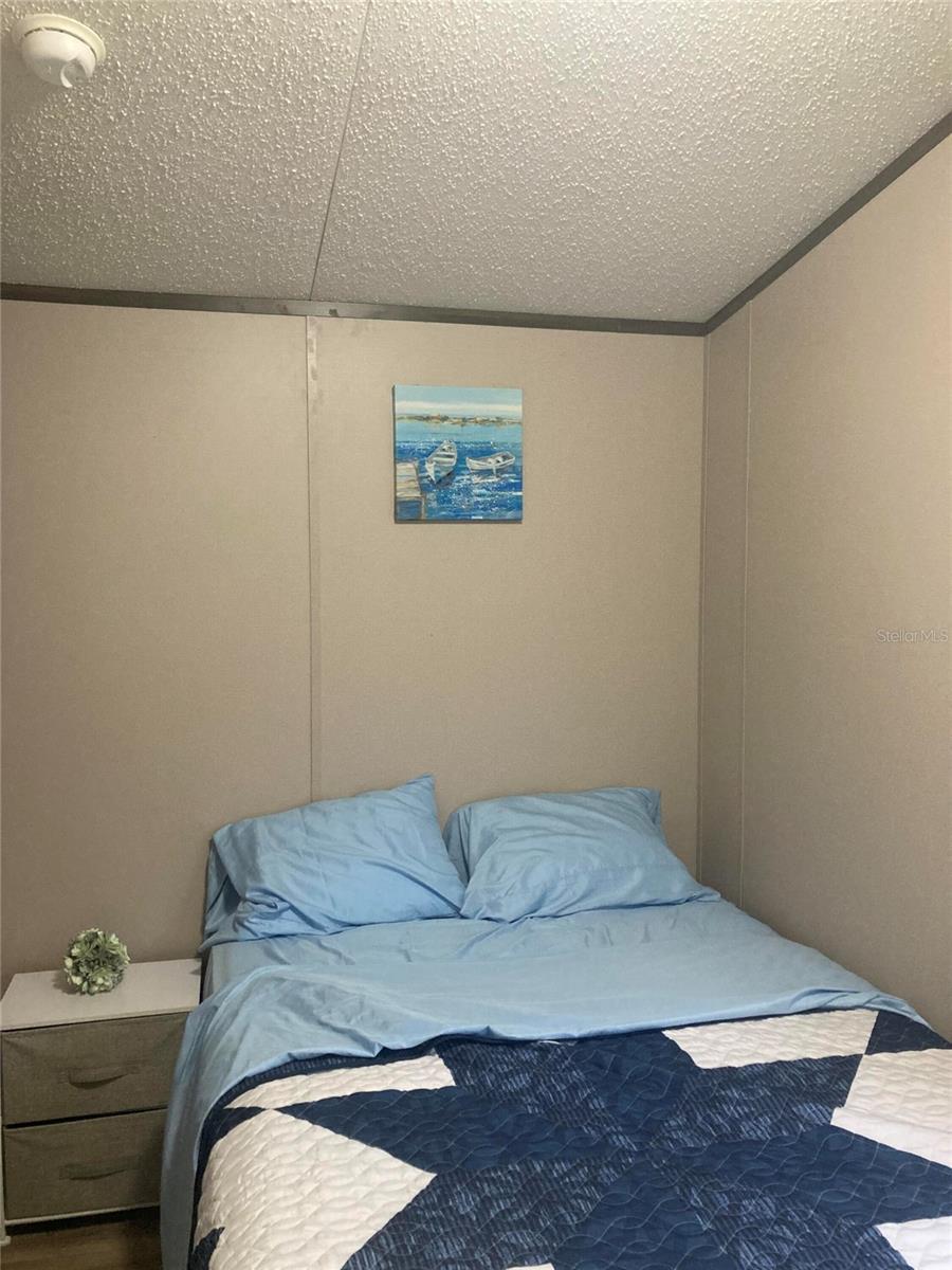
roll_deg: -0.9
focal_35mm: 28
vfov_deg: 63.4
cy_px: 635
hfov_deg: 49.7
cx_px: 476
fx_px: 1027
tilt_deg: -2.7
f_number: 1.8
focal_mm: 3.99
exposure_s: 1/60
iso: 250
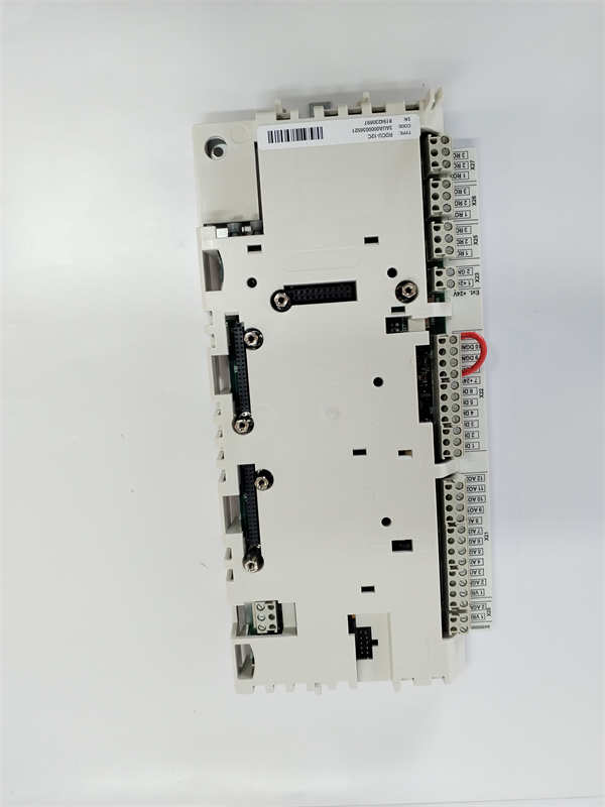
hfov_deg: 53.1
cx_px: 302
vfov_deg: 67.3
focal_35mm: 26
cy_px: 404
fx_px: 606
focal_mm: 4.75
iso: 250
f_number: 1.8
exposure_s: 1/50
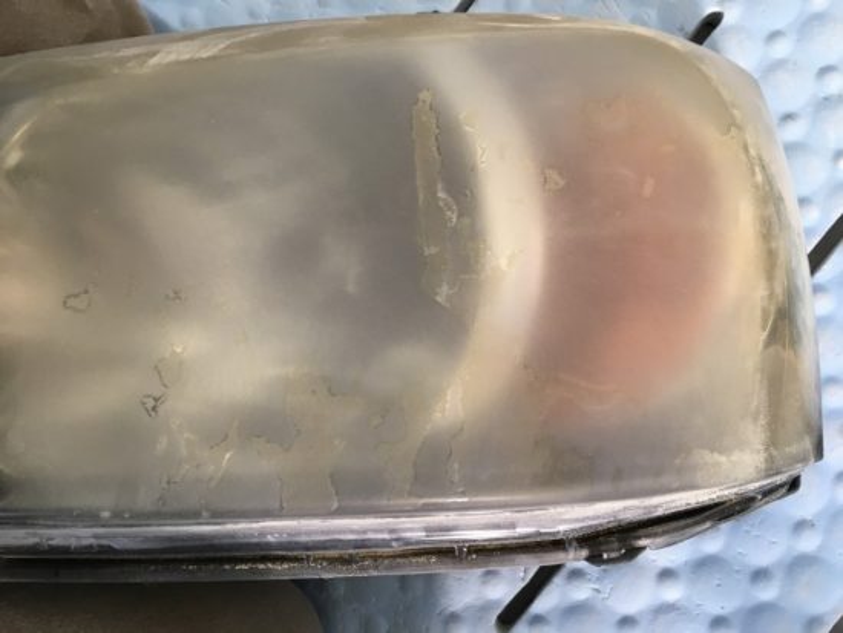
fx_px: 707
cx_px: 422
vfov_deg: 48.3
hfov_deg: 61.6
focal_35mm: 29
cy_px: 316
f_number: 2.2
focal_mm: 4.15
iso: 32
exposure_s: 1/30
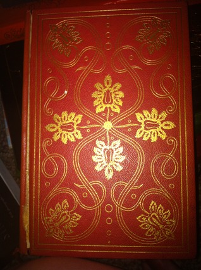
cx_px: 100
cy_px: 135
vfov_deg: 52.7
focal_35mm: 35
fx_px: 272
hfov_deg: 40.6
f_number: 2.8
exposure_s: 1/64
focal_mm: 3.85
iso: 80
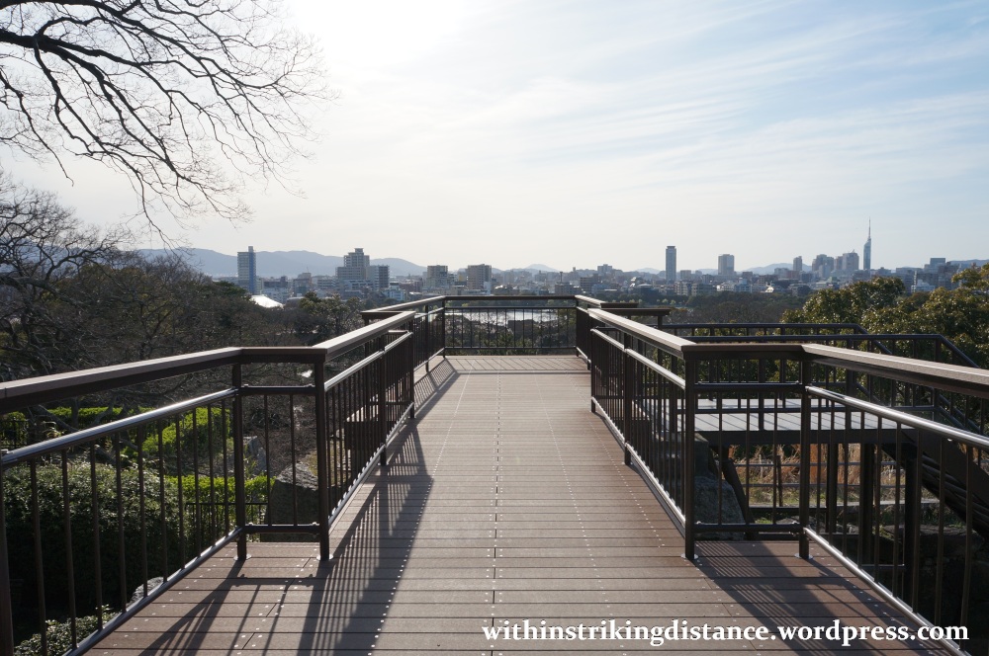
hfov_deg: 67.4
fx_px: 741
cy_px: 328
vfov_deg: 47.8
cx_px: 494
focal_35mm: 27
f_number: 8
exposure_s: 1/1000
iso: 200
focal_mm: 18
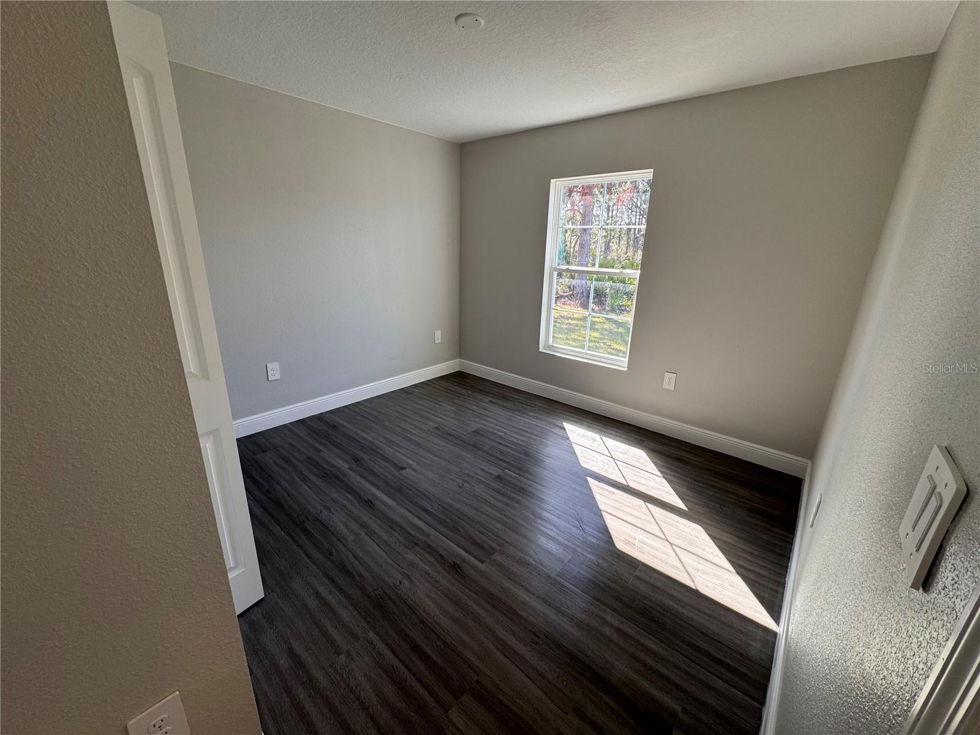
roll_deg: -2.0
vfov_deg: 85.7
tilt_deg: -17.2
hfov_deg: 102.1
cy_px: 368
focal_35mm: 14
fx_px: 396
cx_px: 490
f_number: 2.2
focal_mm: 2.22
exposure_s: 1/120
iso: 50
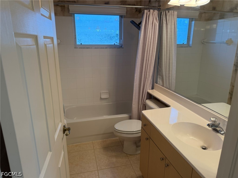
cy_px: 89
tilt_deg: -15.6
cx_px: 119
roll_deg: +0.0
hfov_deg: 71.6
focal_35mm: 24
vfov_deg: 56.8
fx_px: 165
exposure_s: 1/181
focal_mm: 6.76
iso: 100
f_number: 1.78
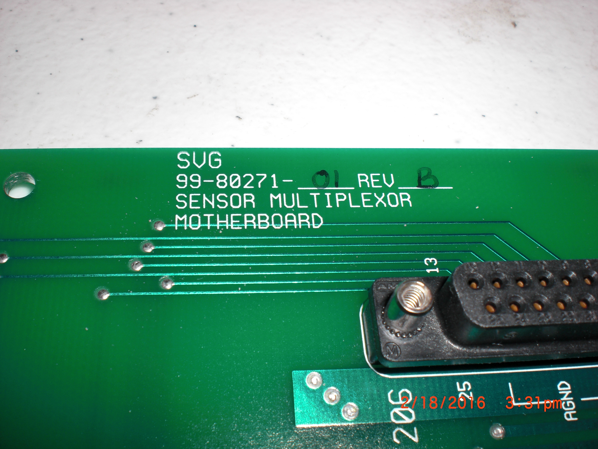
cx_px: 299
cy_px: 224
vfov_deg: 37.7
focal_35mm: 38
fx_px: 656
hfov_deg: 49.0
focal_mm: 6.3
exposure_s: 1/60
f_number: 5.6
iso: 64
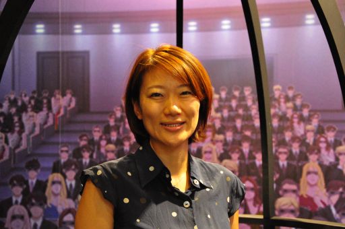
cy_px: 114
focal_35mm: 63
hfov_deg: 31.9
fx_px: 603
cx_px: 172
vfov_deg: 21.5
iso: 3200
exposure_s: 1/80
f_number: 4.8
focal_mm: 42
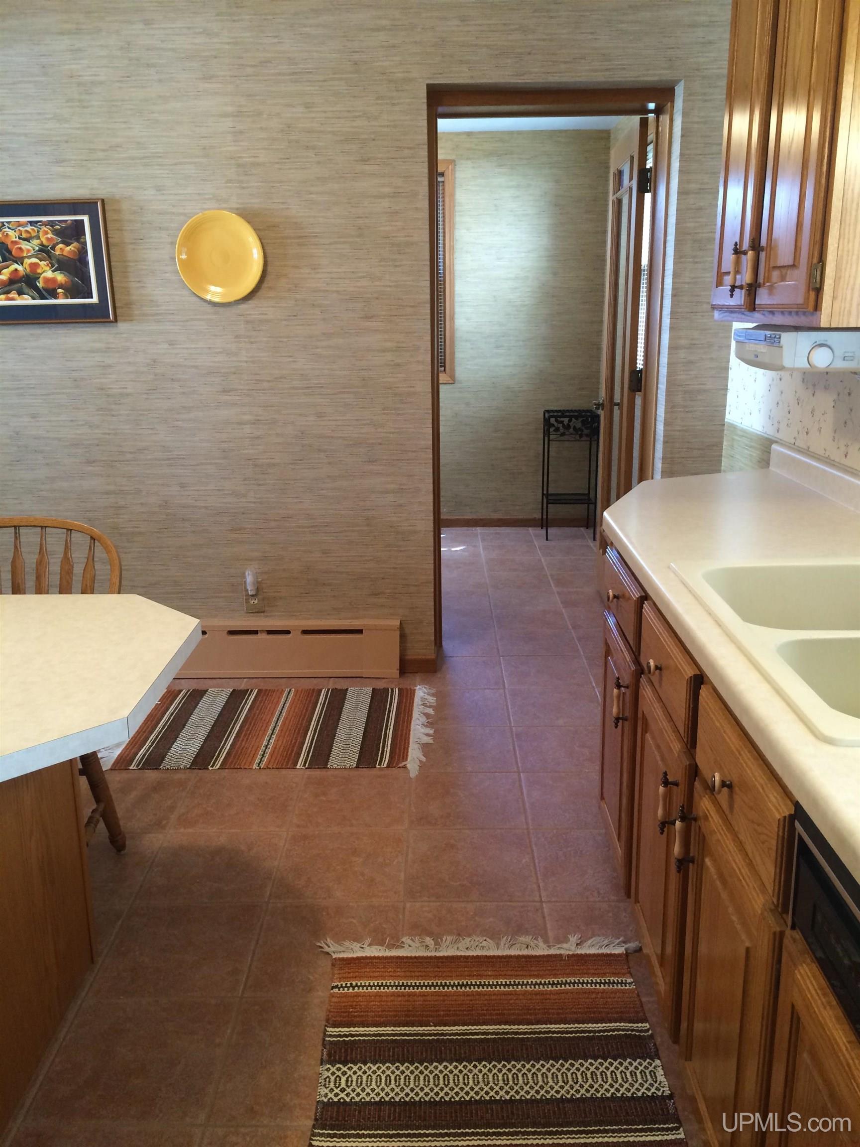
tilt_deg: -17.8
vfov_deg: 61.7
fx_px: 961
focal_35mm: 29
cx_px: 430
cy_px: 574
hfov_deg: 48.2
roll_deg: +0.7
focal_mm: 4.15
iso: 100
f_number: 2.2
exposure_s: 1/30
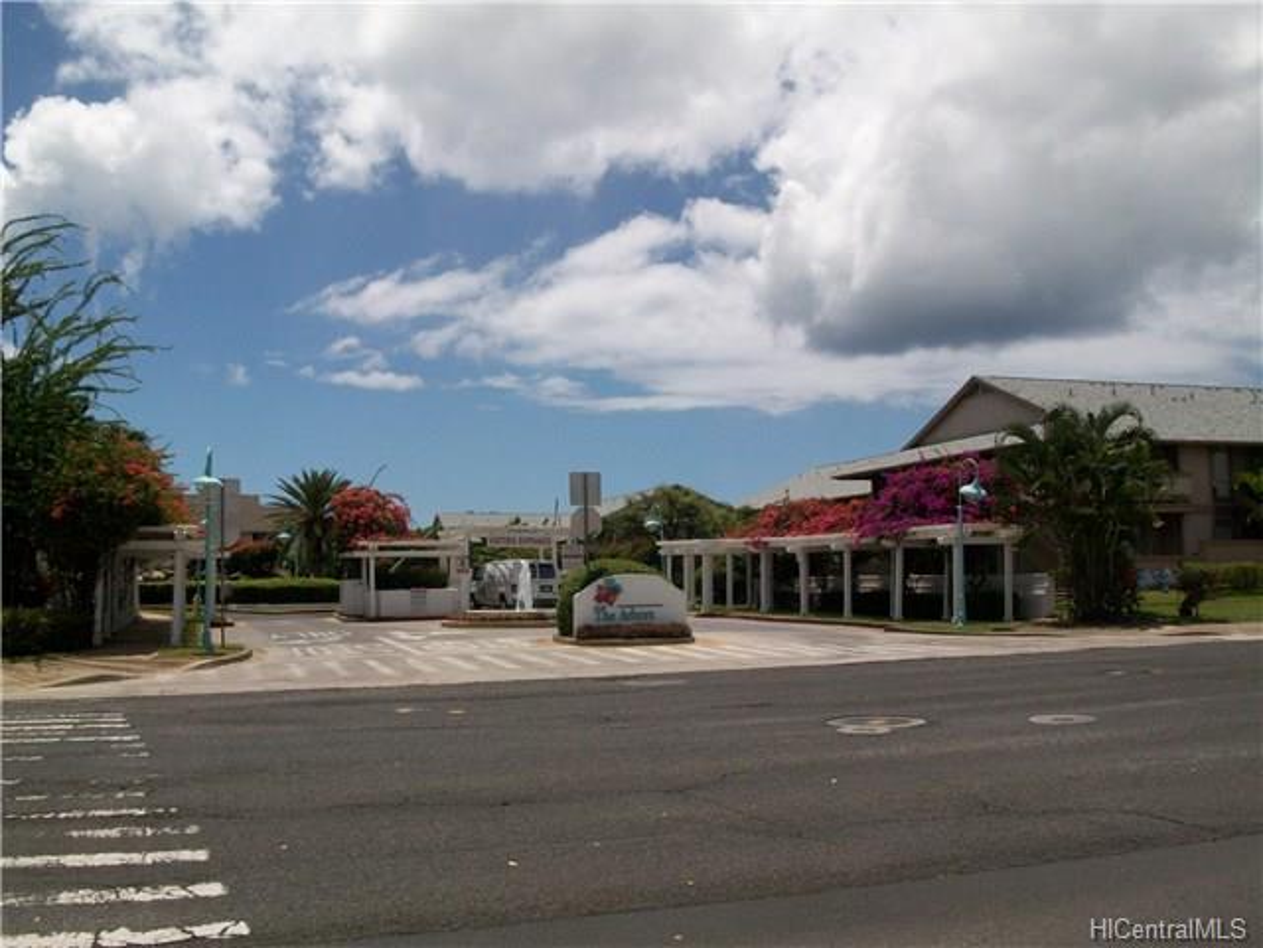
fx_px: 1241
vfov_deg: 41.8
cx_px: 632
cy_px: 474
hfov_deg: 54.0
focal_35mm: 34
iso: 64
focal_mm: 5.7
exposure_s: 1/792
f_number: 5.5
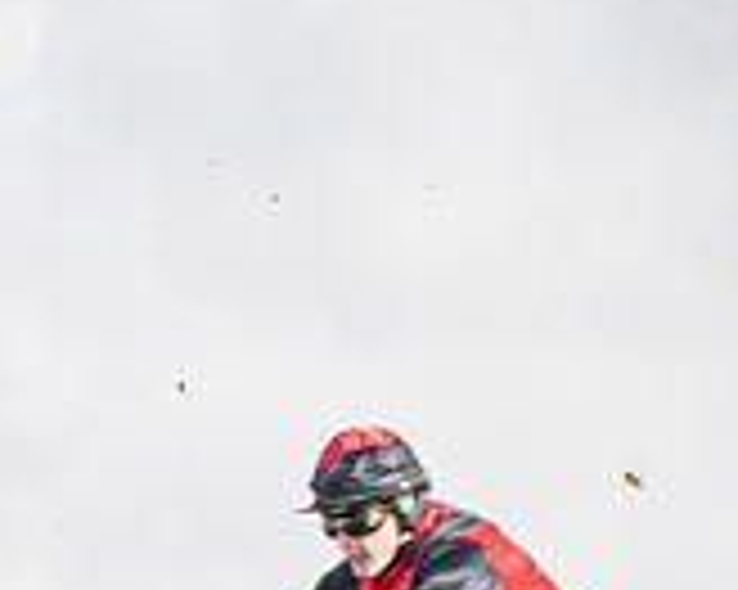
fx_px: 6483
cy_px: 599
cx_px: -1094
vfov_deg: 5.2
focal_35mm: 297
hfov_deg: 6.2
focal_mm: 38
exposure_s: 1/1250
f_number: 4
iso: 200
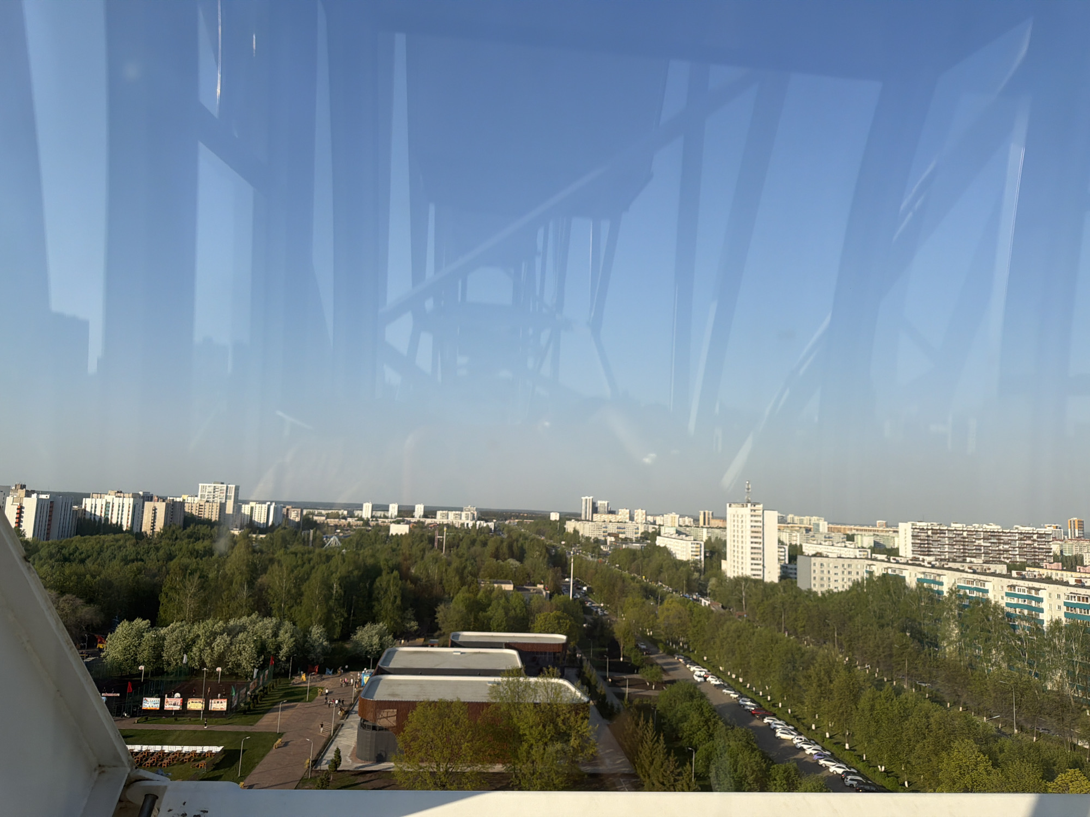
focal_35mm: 24
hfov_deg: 71.6
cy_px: 408
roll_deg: -2.2
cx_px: 545
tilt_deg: +7.0
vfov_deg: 56.8
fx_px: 756
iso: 80
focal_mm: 6.76
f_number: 1.78
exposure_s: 1/4975
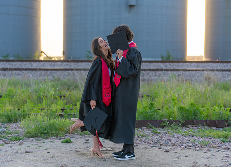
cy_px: 86
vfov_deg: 18.1
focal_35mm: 80
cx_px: 113
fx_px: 524
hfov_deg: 24.9
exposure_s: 1/320
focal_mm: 70
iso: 160
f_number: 2.8
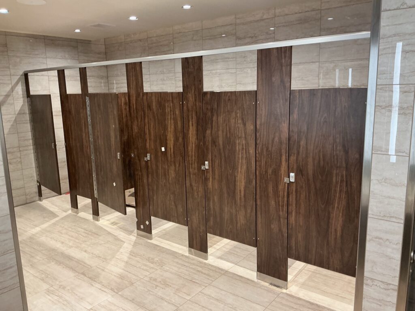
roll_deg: +1.6
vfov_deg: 48.2
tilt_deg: -10.2
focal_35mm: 29
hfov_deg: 61.7
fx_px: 348
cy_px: 156
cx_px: 208
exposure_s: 1/60
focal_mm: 3
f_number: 1.8
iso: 80
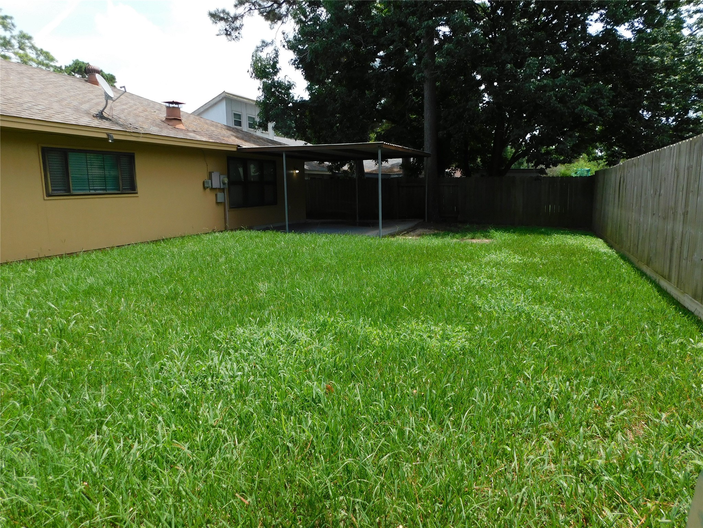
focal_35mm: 23
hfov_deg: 73.9
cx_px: 352
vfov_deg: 58.9
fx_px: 467
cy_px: 264
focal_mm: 4
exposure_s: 1/800
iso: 125
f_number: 3
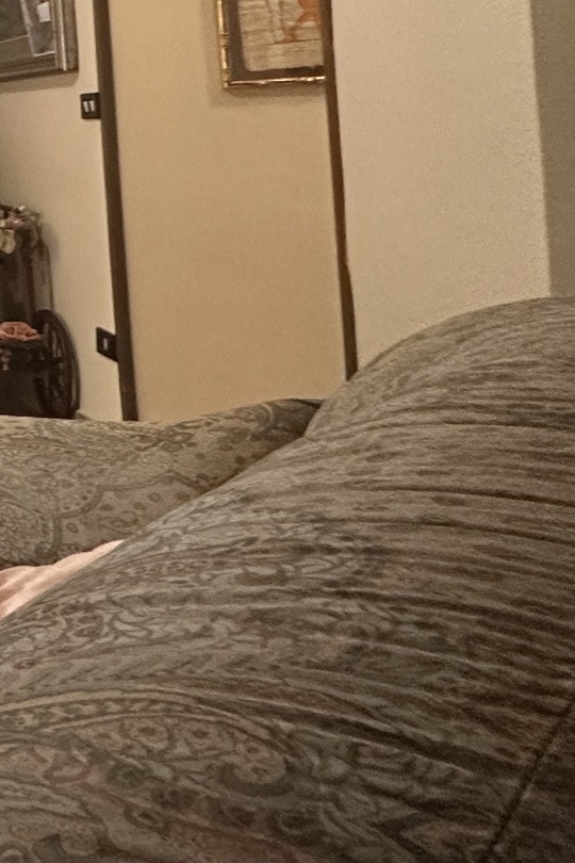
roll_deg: +2.4
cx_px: -745
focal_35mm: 46
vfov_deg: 40.0
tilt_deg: +2.1
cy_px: 111
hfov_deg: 16.1
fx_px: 1102
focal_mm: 2.22
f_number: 2.2
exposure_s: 1/50
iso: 400
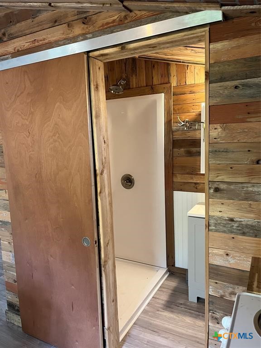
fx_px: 261
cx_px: 130
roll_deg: +2.0
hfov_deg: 53.1
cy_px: 174
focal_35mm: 26
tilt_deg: -9.2
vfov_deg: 67.3
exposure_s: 1/60
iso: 320
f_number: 1.6
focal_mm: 5.1
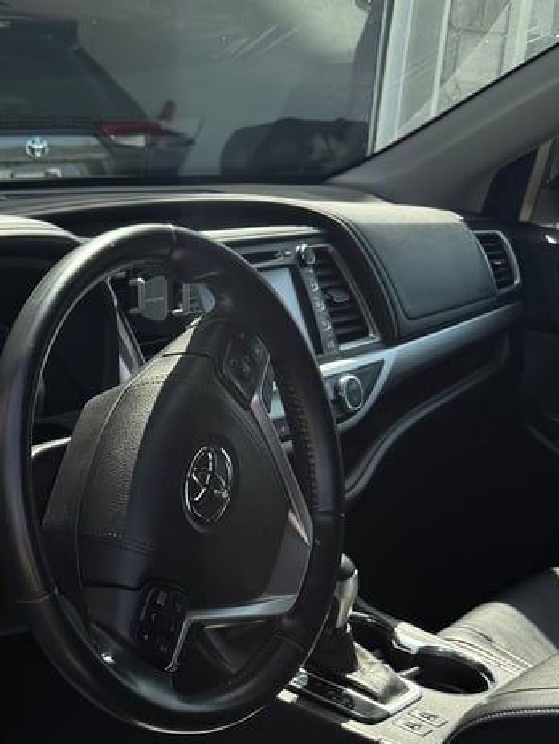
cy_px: 640
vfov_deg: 34.5
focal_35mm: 53
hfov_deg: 25.9
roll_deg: -0.9
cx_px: -26
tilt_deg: -23.1
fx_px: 1140
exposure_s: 1/1653
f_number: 1.78
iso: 100
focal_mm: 6.76
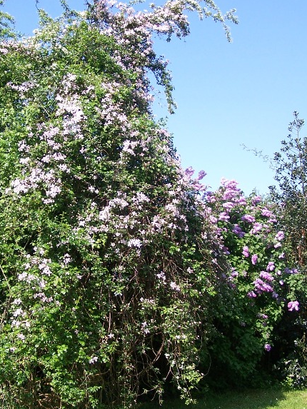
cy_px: 193
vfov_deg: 32.2
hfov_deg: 24.4
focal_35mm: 60
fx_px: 709
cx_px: 121
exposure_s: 1/500
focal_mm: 7.1
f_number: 2.8
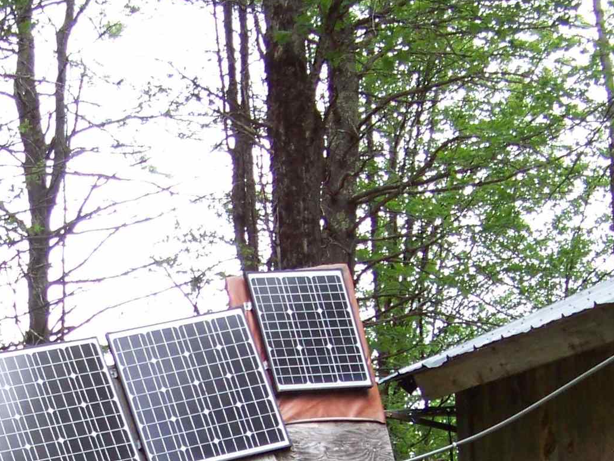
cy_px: 538
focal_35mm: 107
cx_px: 150
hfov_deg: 18.3
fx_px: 1897
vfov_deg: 13.5
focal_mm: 5.85
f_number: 2.8
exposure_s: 1/100
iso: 69
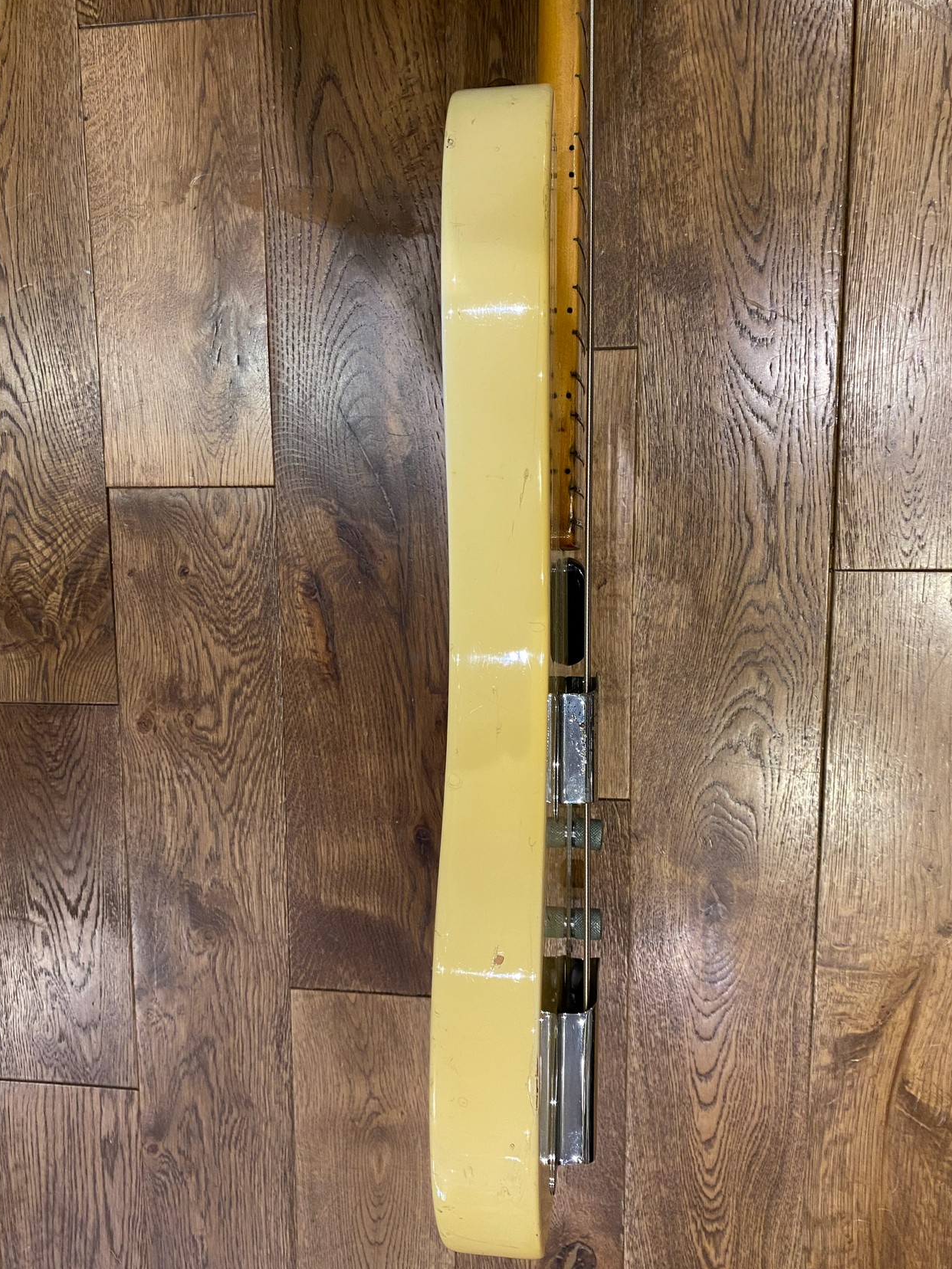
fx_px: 990
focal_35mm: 27
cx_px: 475
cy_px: 643
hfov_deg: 51.4
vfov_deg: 65.3
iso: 200
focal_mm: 4.25
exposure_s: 1/60
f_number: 1.8
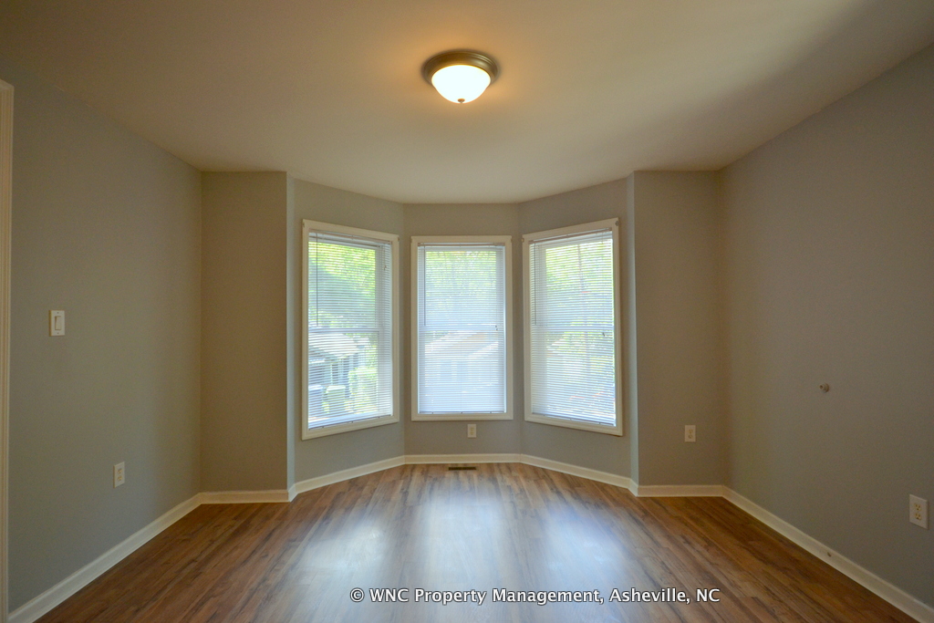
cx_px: 467
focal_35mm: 18
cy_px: 312
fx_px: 467
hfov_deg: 90.0
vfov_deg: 67.4
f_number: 4.5
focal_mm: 12
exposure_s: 1/80
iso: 400
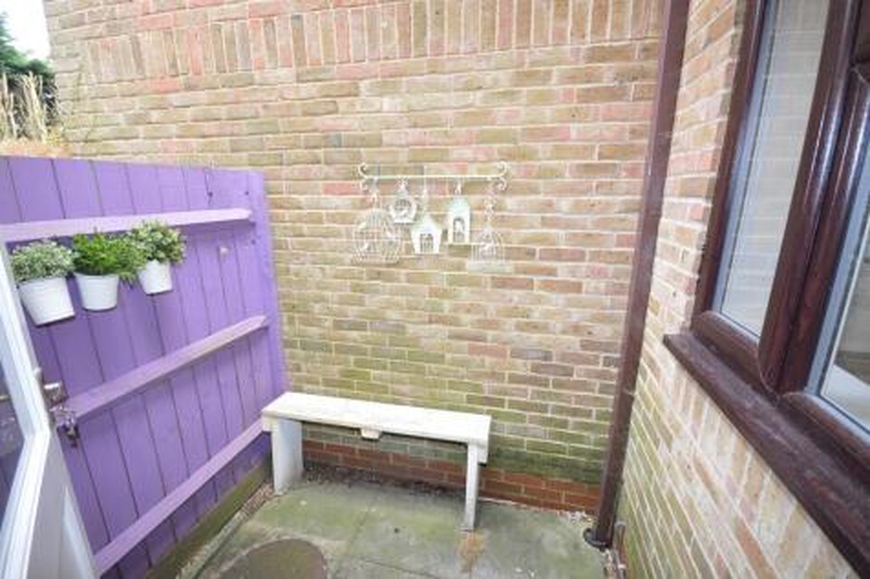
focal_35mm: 15
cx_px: 435
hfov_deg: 100.4
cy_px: 290
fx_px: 362
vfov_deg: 77.3
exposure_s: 1/80
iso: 400
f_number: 4.5
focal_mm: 10
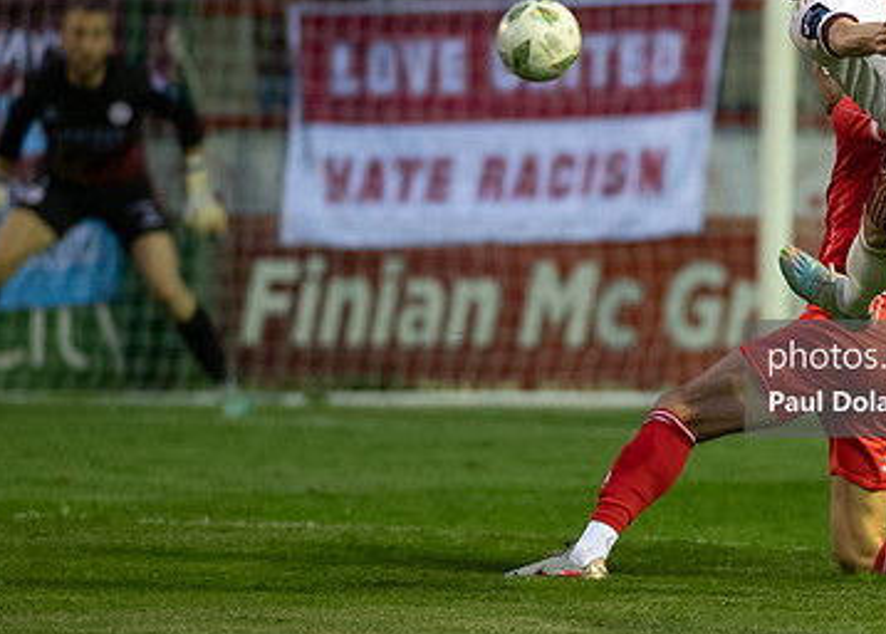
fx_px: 17923
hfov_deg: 2.8
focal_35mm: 712
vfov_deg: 2.0
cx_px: 1015
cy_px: 210
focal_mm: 300
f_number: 2.8
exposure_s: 1/1250
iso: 3200
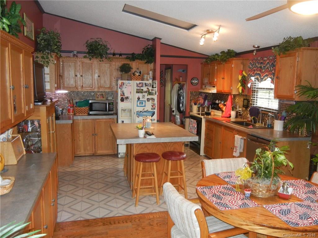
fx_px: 276
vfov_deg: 46.8
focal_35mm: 30
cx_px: 159
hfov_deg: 60.0
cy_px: 119
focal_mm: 5.4
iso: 521
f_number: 3.5
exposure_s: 1/30
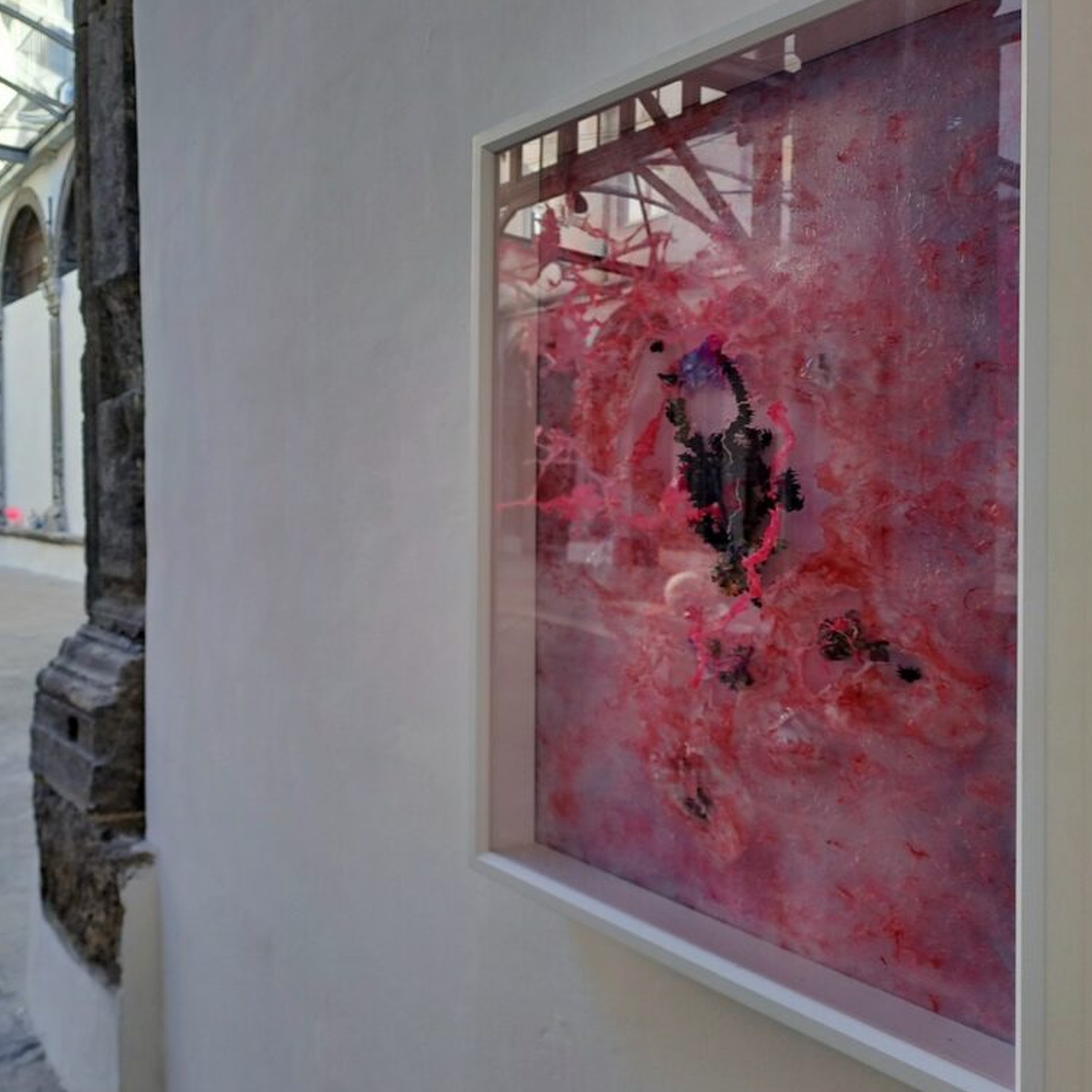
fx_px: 1071
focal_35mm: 30
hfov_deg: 53.3
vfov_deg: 54.0
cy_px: 550
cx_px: 395
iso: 32
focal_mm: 4.65
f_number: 1.8
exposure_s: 1/222
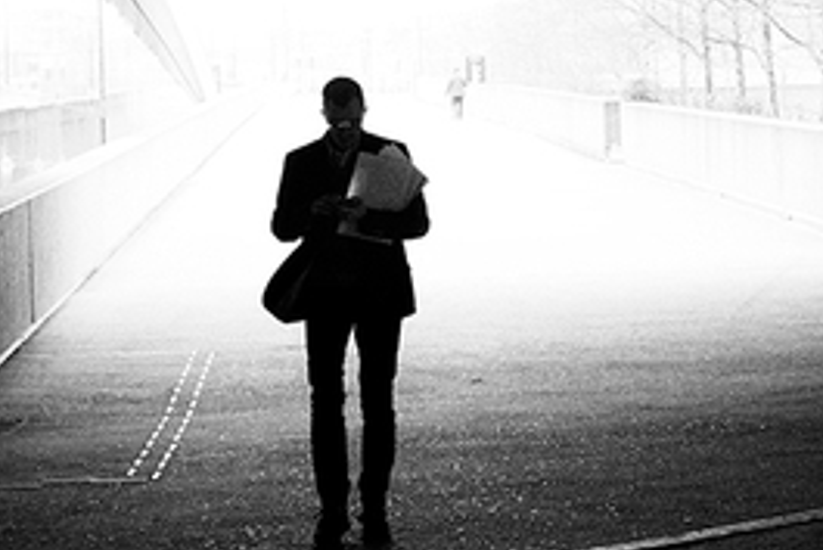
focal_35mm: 132
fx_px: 3019
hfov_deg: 15.5
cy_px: -98
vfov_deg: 10.2
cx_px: 351
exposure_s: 1/125
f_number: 2.5
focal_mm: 23
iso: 1000
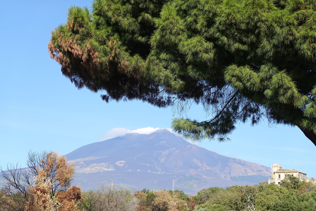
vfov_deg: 11.7
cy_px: 106
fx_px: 1027
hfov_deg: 17.5
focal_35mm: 117
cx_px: 158
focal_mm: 42.74
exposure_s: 1/320
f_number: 5.6
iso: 100
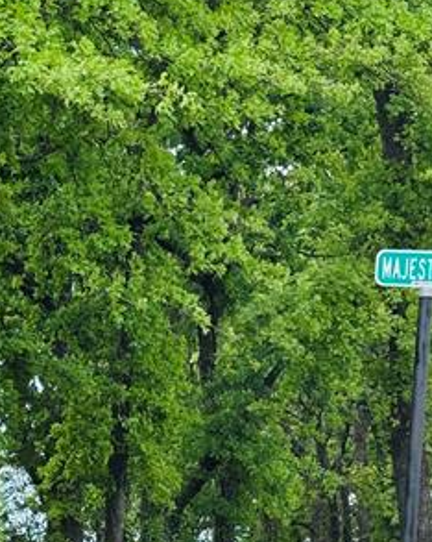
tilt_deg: +1.0
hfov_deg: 12.5
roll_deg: +0.5
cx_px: 138
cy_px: 568
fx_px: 1968
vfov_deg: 15.3
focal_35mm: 123
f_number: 1.78
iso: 64
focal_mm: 6.76
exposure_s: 1/913
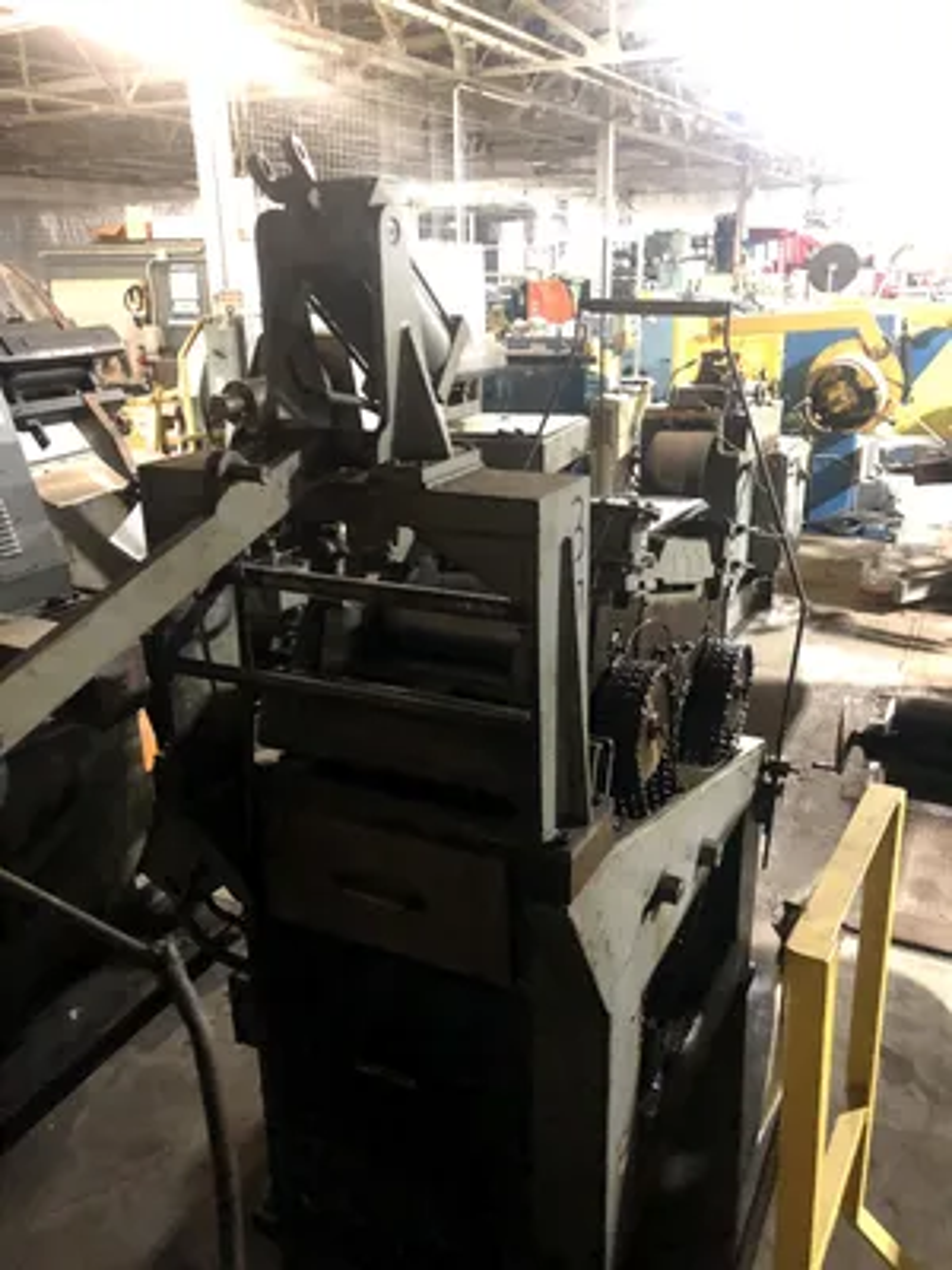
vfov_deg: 63.4
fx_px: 1027
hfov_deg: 49.7
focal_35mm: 28
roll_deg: +1.0
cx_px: 476
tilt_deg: -20.3
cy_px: 635
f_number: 1.8
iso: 400
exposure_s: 1/4
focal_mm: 4
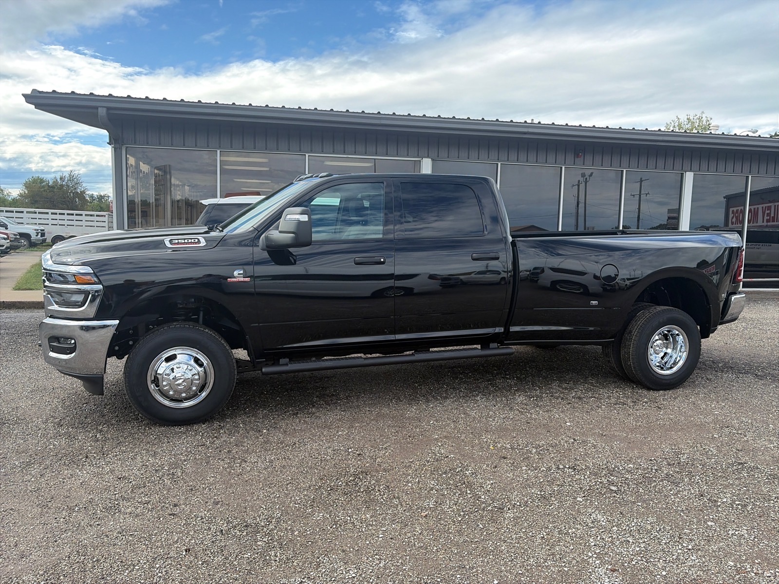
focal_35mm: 26
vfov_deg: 53.1
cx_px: 390
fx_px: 585
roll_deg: -1.0
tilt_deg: -5.4
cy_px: 292
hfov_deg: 67.3
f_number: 1.6
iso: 64
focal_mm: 5.96
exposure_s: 1/1484
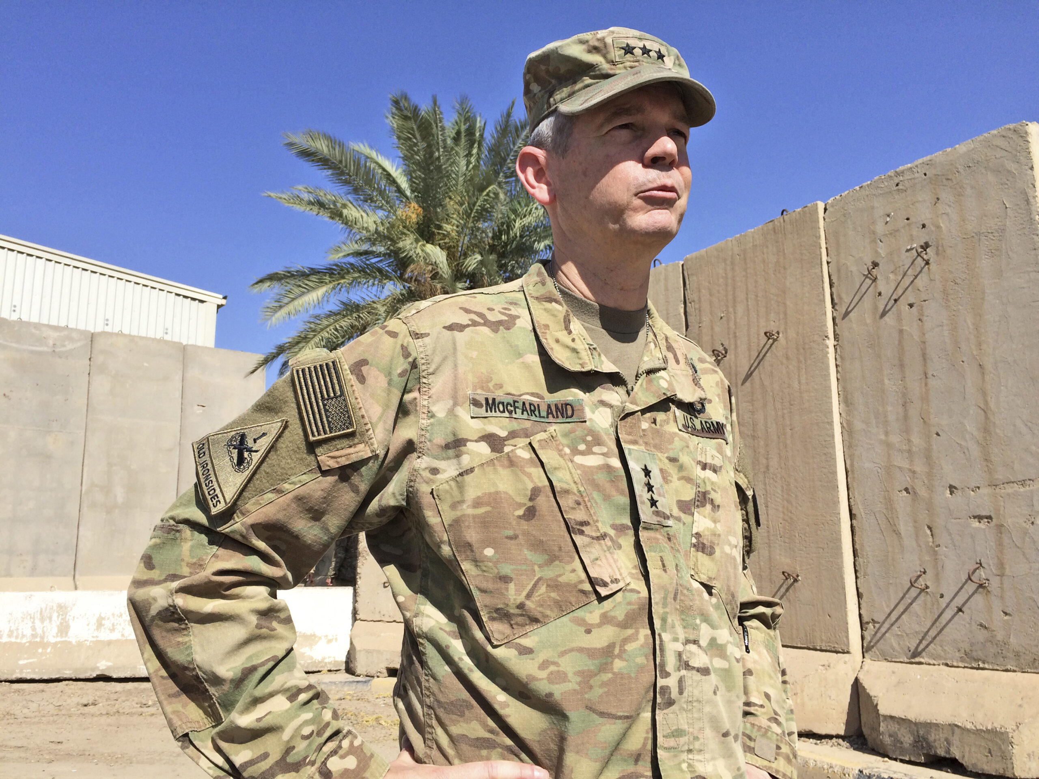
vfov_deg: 48.2
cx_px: 520
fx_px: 870
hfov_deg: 61.7
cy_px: 390
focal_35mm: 29
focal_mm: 4.15
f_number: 2.2
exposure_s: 1/2740
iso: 32
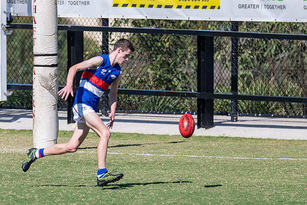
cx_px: 154
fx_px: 9720
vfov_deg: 1.2
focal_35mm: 1140
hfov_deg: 1.8
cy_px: 129
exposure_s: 1/3200
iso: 800
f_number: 7.1
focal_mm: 600
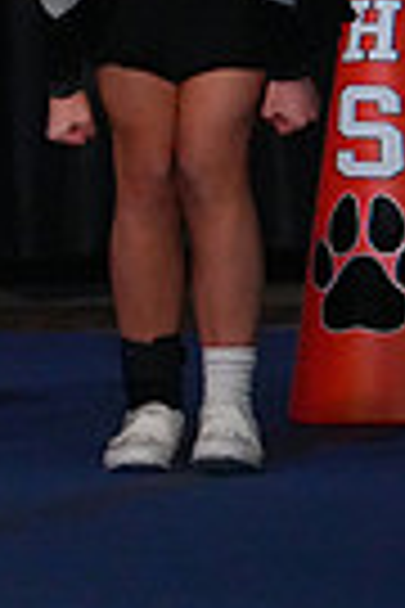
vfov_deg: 2.0
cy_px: -133
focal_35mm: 1013
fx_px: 17093
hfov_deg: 1.4
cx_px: -878
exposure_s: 1/1250
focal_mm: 235
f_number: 5.6
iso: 16000
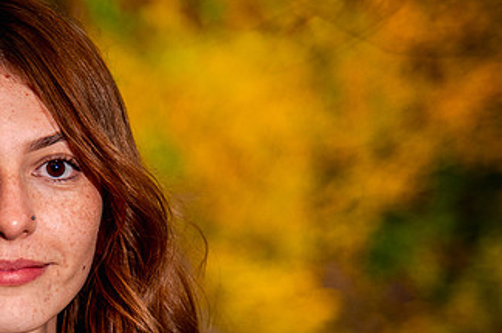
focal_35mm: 212
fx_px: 2953
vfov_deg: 6.5
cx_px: 17
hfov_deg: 9.7
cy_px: 276
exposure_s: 1/160
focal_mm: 100
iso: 640
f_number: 4
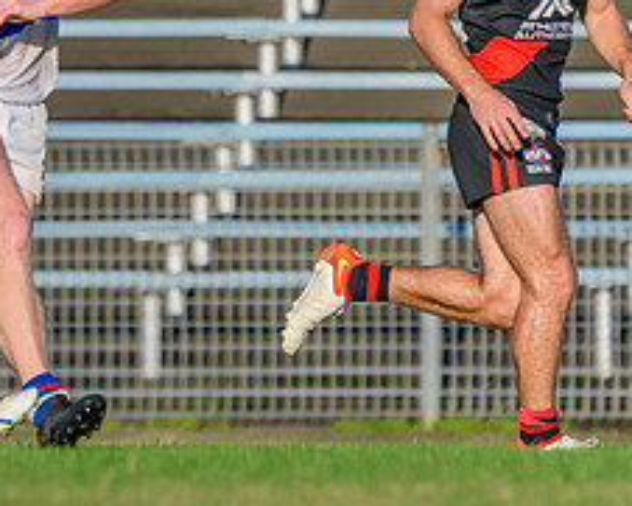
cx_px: -149
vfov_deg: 0.7
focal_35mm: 2250
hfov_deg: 0.9
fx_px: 42104
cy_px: 327
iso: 800
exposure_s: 1/2000
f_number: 6.3
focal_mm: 600
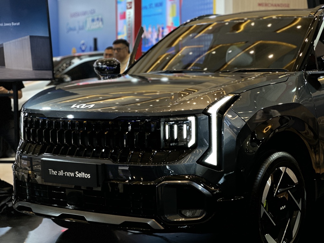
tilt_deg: -3.1
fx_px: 721
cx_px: 162
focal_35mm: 77
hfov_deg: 25.3
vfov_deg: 19.1
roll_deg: +0.5
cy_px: 122
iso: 250
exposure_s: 1/100
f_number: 2.8
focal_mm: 9
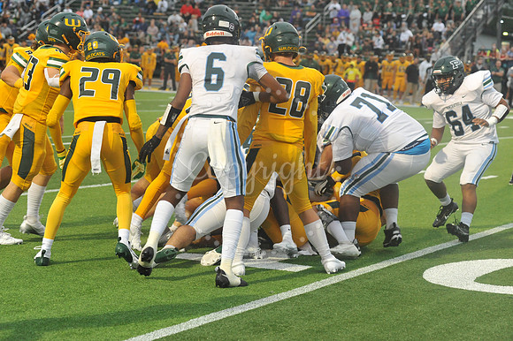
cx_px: 256
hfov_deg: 19.5
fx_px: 1495
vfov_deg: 13.0
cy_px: 170
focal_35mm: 105
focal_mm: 105
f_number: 5
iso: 4000
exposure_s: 1/320
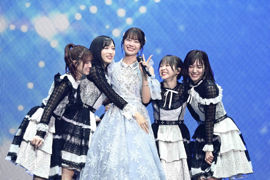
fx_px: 3373
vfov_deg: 3.1
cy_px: 90
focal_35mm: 450
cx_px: 135
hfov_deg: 4.6
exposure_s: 1/640
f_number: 6.3
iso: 2500
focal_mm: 300
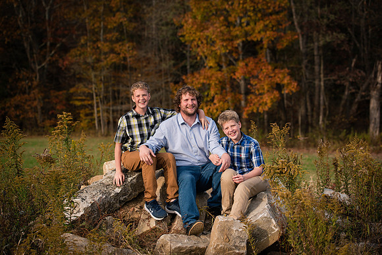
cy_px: 128
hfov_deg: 28.8
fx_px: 743
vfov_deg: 19.5
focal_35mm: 70
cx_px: 191
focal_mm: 70
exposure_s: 1/2000
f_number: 3.5
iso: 450
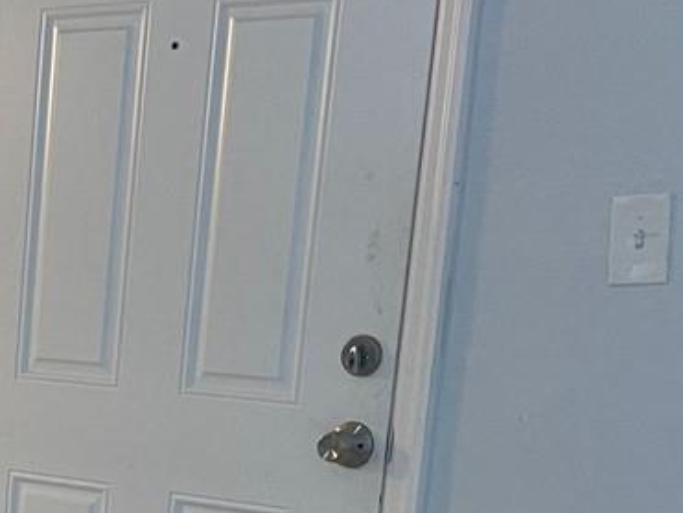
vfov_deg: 12.7
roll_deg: +0.0
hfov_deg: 14.8
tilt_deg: -13.4
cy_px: 712
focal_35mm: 112
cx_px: -619
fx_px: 2212
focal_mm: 5.1
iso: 100
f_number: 1.6
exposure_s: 1/60
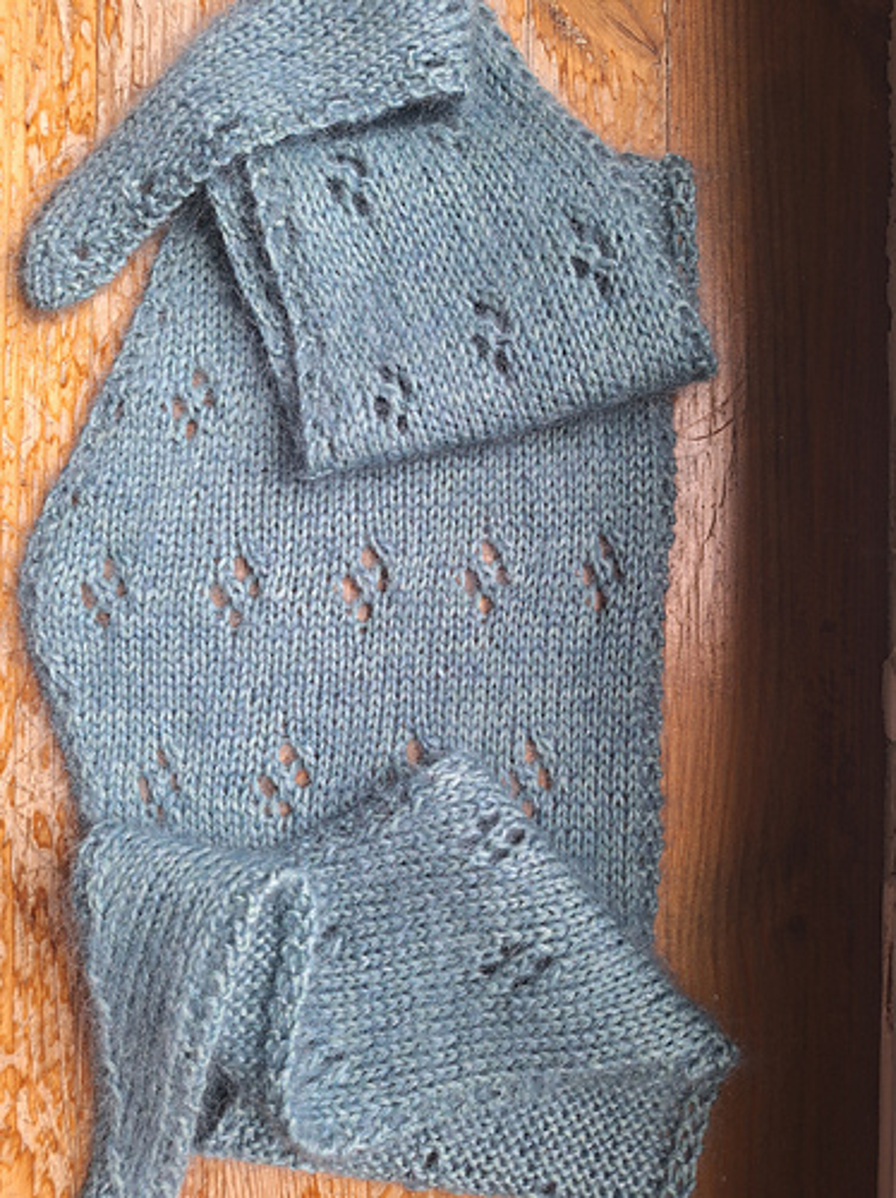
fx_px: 795
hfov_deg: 58.8
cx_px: 448
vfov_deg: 74.0
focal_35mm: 23
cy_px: 599
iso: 200
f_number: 1.8
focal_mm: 5.54
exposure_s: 1/33
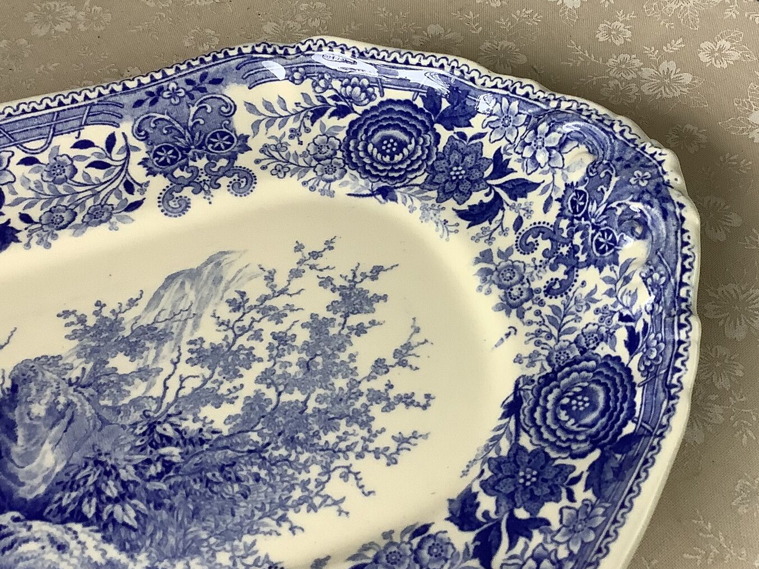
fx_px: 1009
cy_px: 269
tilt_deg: -48.1
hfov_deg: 40.8
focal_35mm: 46
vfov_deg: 31.5
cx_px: 490
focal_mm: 3.3
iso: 100
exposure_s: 1/60
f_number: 2.4
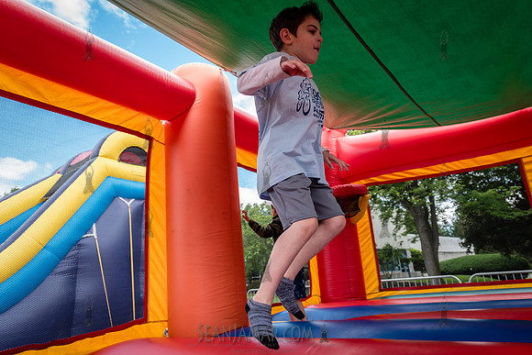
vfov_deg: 53.2
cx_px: 266
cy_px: 178
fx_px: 355
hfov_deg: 73.7
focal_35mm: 24
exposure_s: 1/320
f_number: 5
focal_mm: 24
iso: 400
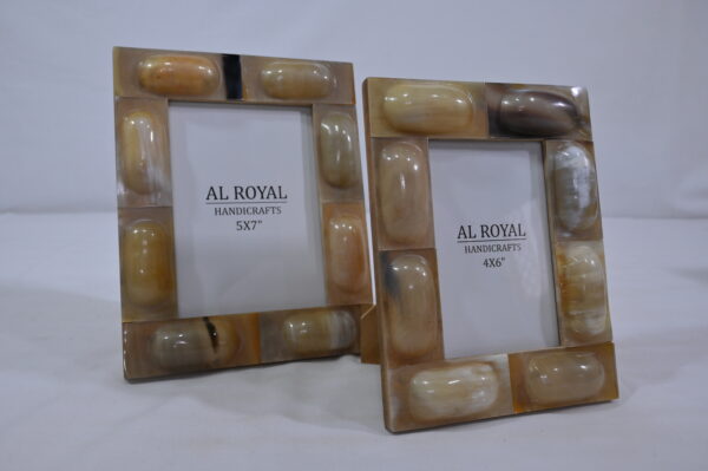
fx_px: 599
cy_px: 236
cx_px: 354
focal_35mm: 30
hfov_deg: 61.1
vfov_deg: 42.9
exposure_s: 1/125
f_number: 8
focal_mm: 30.5
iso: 500
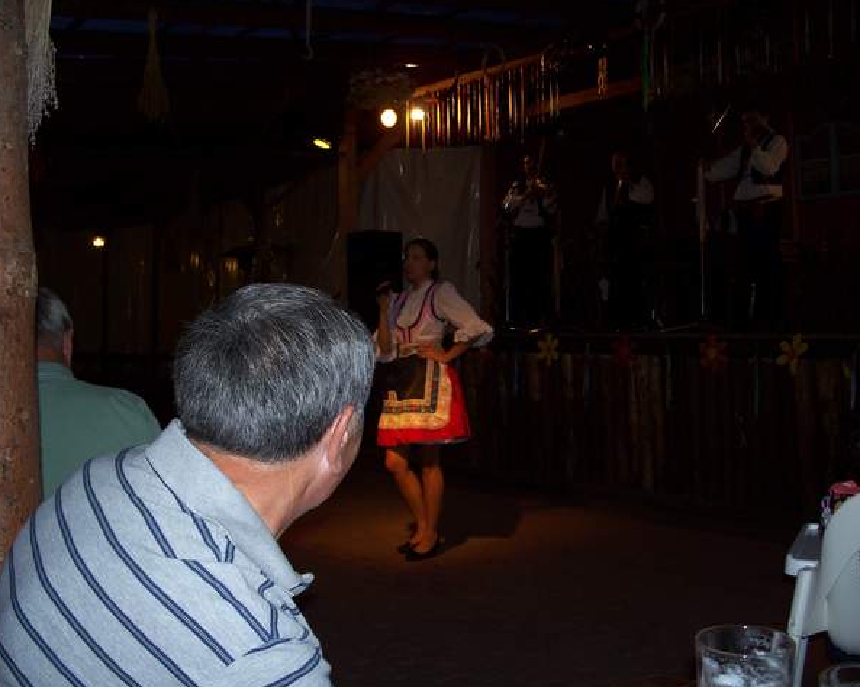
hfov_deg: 46.8
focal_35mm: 39
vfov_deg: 38.2
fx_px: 992
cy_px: 344
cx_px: 399
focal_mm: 7.8
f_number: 2.8
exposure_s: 1/60
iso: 125
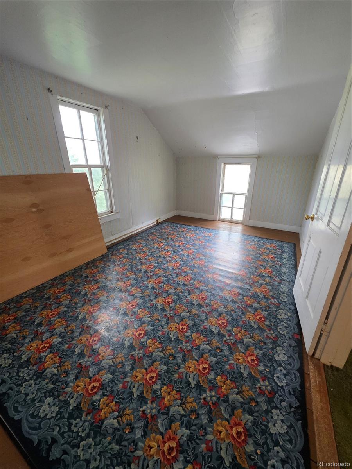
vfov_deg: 106.2
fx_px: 176
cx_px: 176
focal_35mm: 13
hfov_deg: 89.9
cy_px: 234
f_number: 1.9
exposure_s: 1/60
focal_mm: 2.2
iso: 400
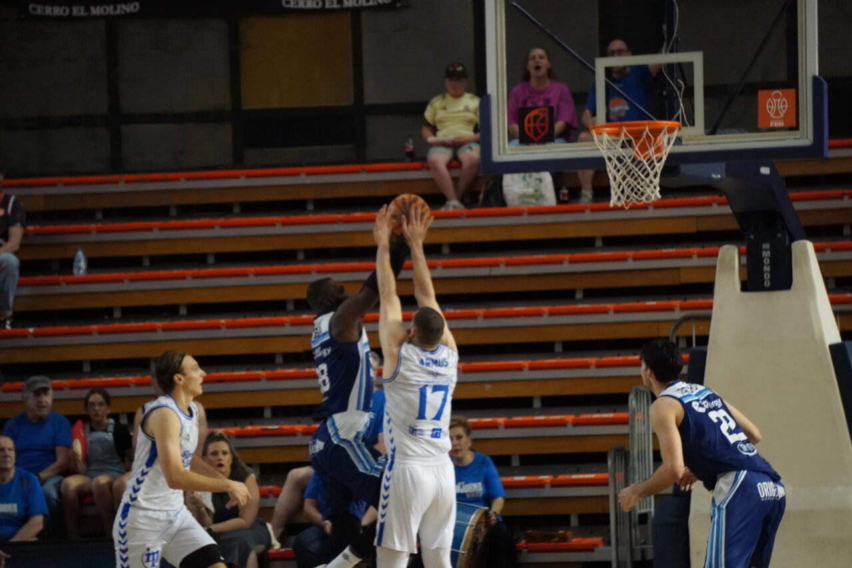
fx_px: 5537
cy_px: 284
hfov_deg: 8.8
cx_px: 426
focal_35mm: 234
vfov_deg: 5.9
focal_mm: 156
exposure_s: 1/1000
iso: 6400
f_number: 5.6
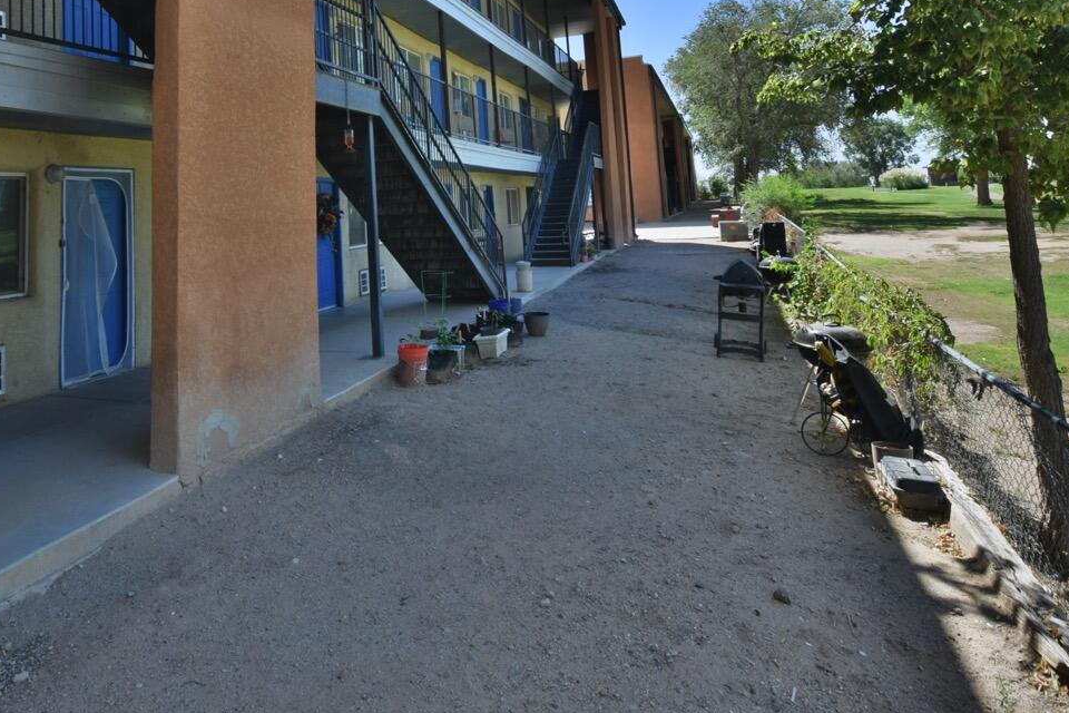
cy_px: 133
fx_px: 742
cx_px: 364
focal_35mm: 25
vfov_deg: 48.1
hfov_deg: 69.6
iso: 100
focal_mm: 10
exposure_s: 1/200
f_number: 7.1
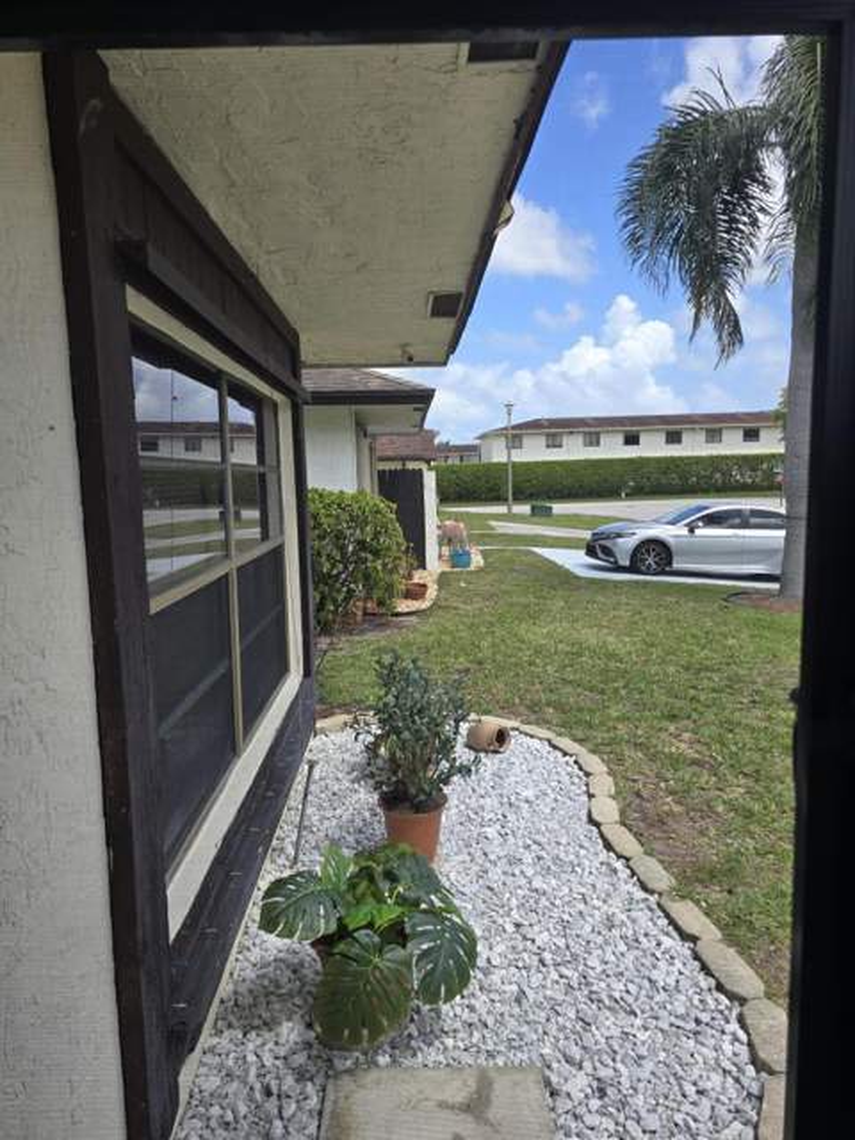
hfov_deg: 58.9
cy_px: 570
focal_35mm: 23
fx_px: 757
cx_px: 428
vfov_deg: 73.9
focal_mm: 6.3
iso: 12
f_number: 1.7
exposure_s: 1/295
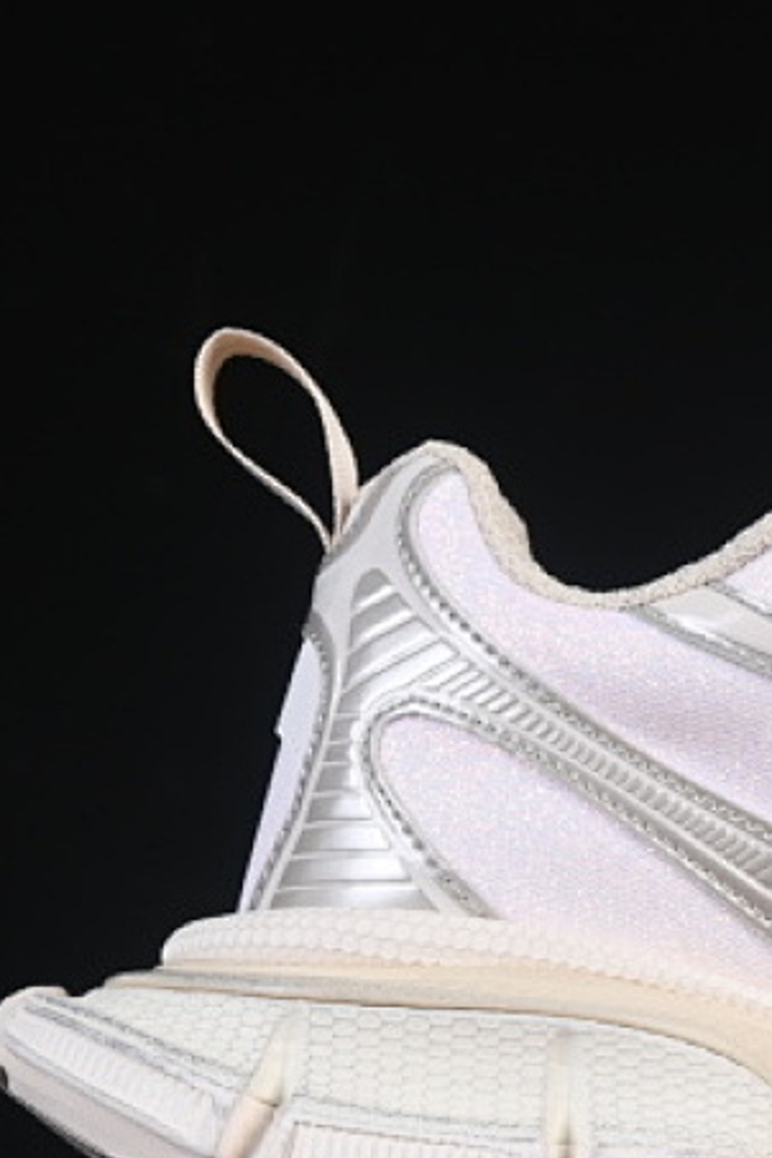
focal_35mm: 179
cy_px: 688
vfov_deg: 11.5
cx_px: 992
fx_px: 5757
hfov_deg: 7.6
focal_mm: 50
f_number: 8
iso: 160
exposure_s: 1/80
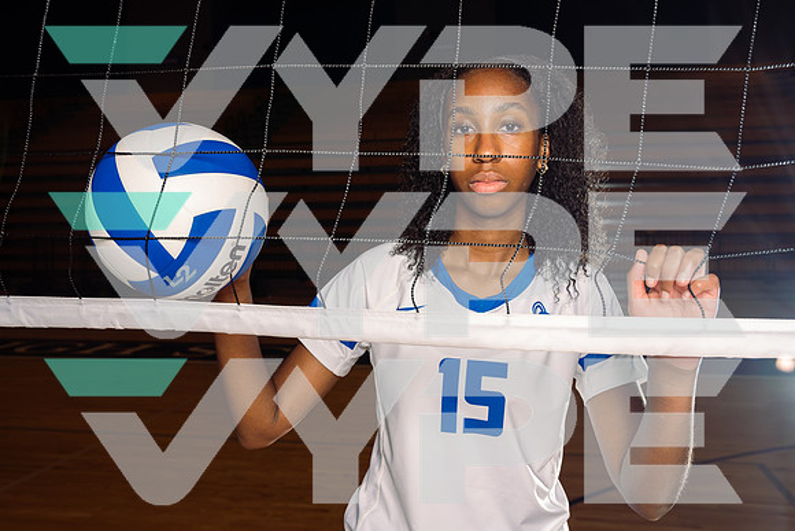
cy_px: 266
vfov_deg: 36.9
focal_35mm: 36
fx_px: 795
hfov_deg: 53.1
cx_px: 398
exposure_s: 1/200
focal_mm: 36
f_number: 6.3
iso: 200
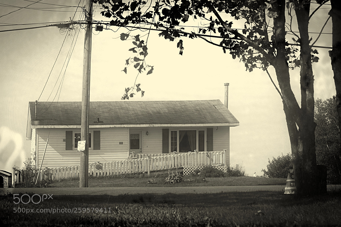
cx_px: 170
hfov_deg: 24.6
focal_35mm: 82
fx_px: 781
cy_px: 114
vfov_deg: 16.5
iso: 100
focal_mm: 55
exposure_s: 1/125
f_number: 10
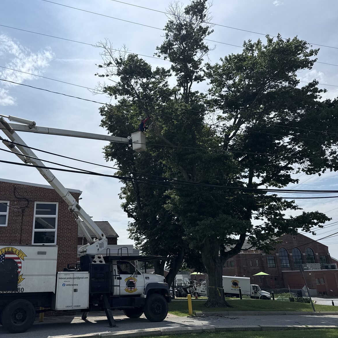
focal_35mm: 29
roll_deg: +2.2
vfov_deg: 55.6
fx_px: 320
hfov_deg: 55.0
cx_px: 127
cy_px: 168
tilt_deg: +17.6
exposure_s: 1/14286
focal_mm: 6.76
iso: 80
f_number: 1.78
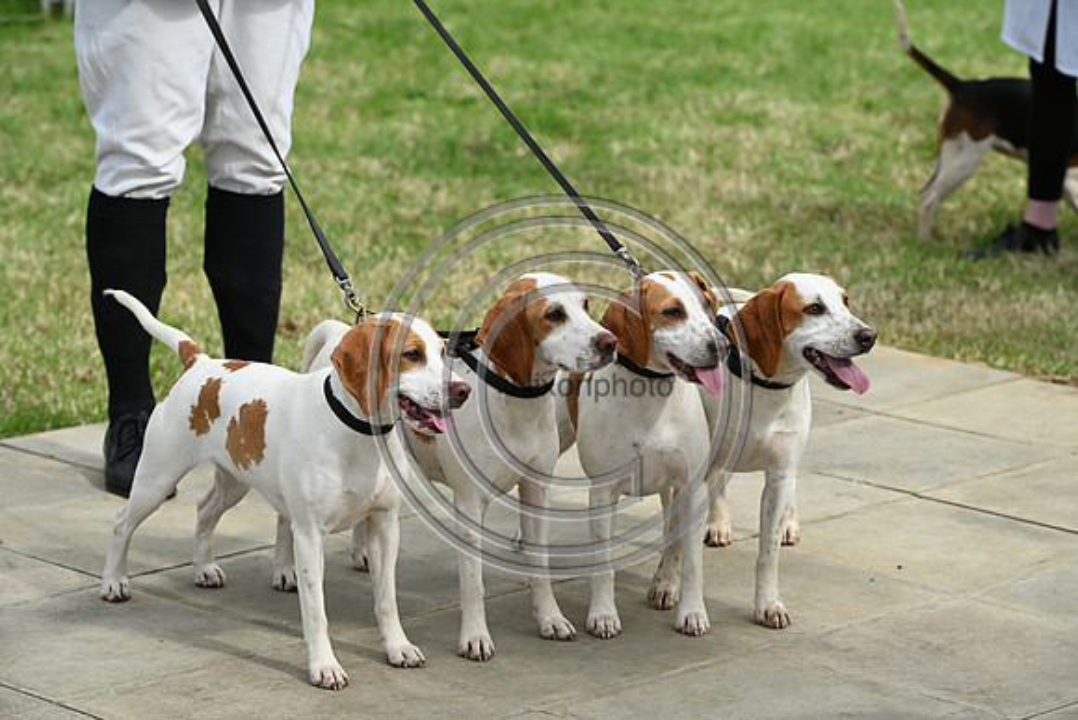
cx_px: 539
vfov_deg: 11.4
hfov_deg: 17.1
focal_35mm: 120
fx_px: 3594
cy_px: 360
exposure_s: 1/1000
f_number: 5.6
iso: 360
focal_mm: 120
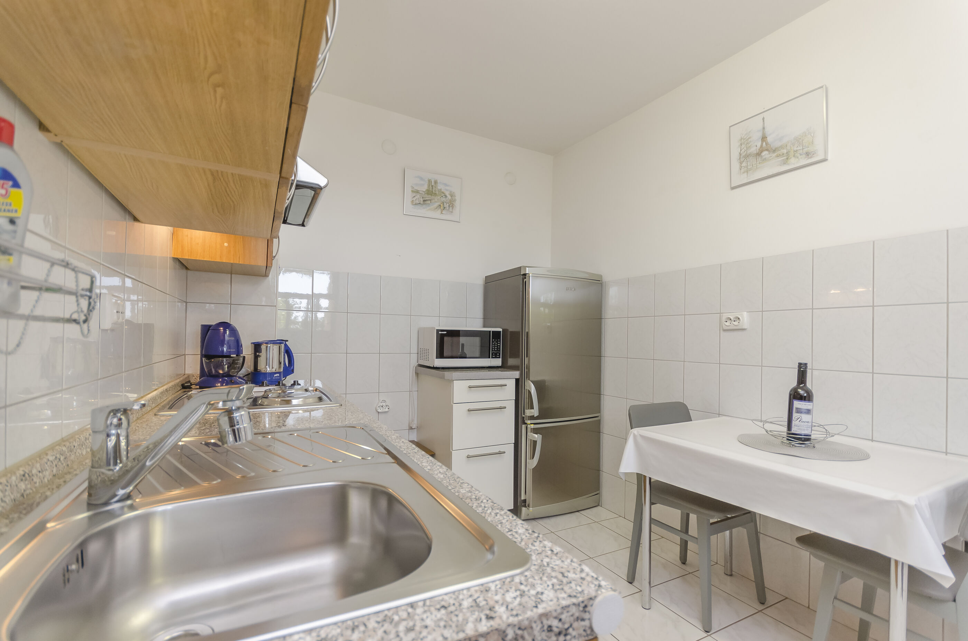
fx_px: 443
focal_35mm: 16
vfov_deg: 71.8
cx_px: 484
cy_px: 320
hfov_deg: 95.1
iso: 720
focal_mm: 11
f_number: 4.2
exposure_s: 1/60
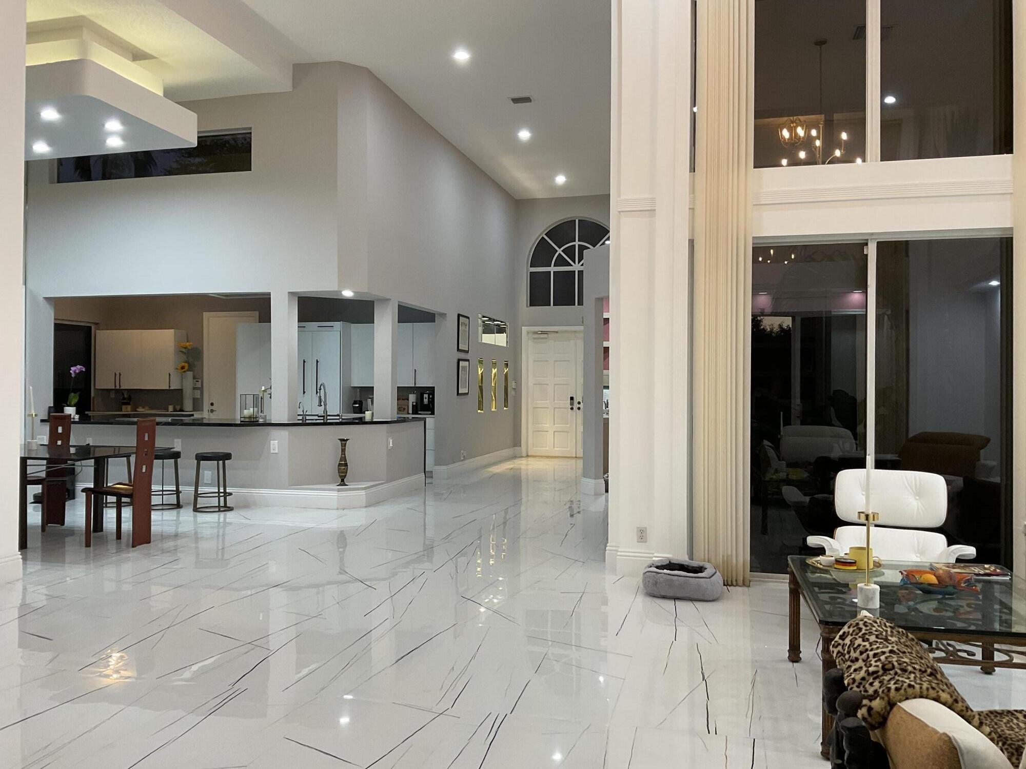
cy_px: 384
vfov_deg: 48.2
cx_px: 513
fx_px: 860
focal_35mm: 29
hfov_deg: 61.7
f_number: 1.8
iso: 64
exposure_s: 1/60
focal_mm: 3
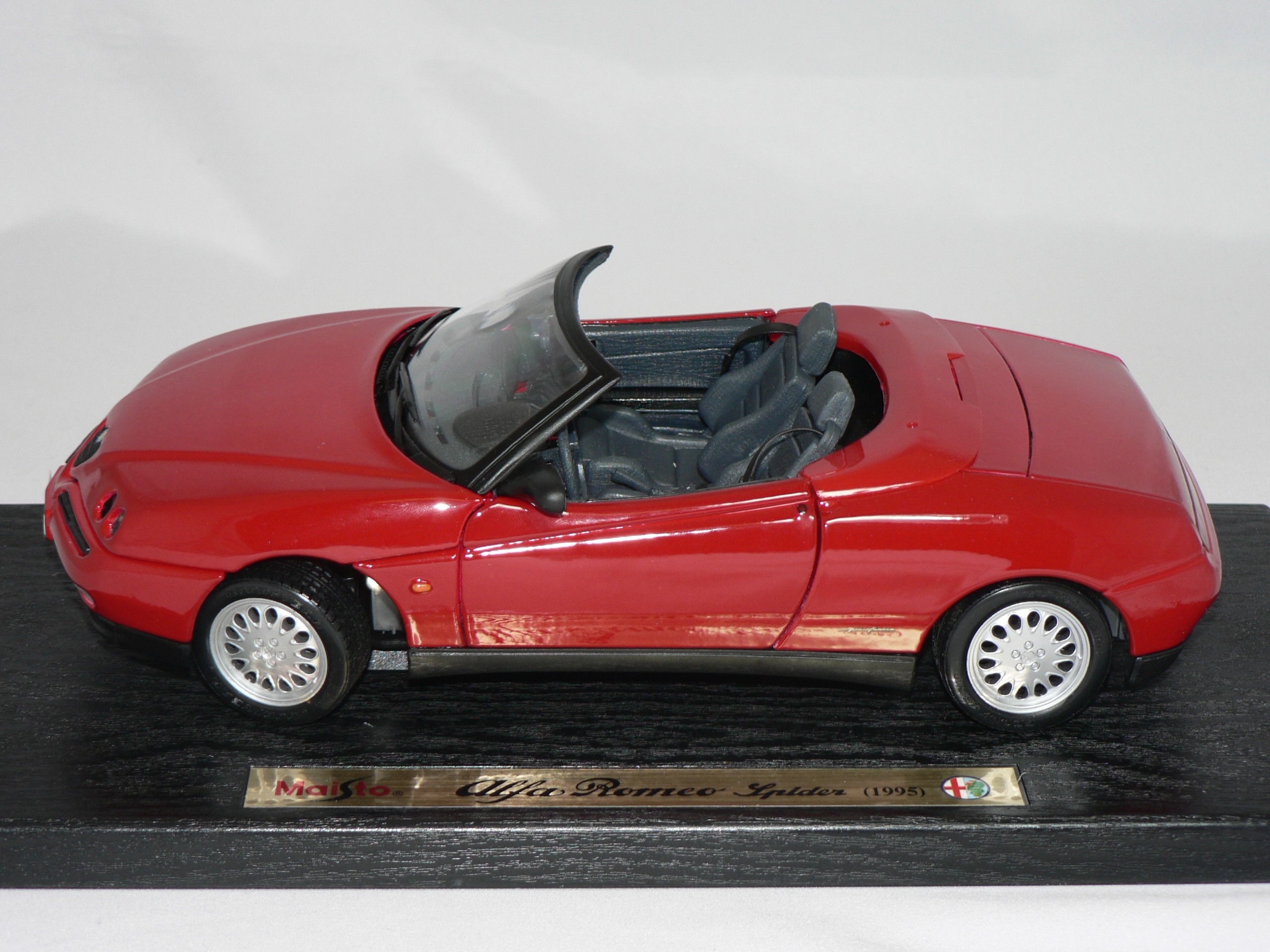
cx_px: 635
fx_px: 2935
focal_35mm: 80
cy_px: 476
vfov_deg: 18.4
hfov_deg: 24.4
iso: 80
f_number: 3.2
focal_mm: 13.4
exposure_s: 1/60
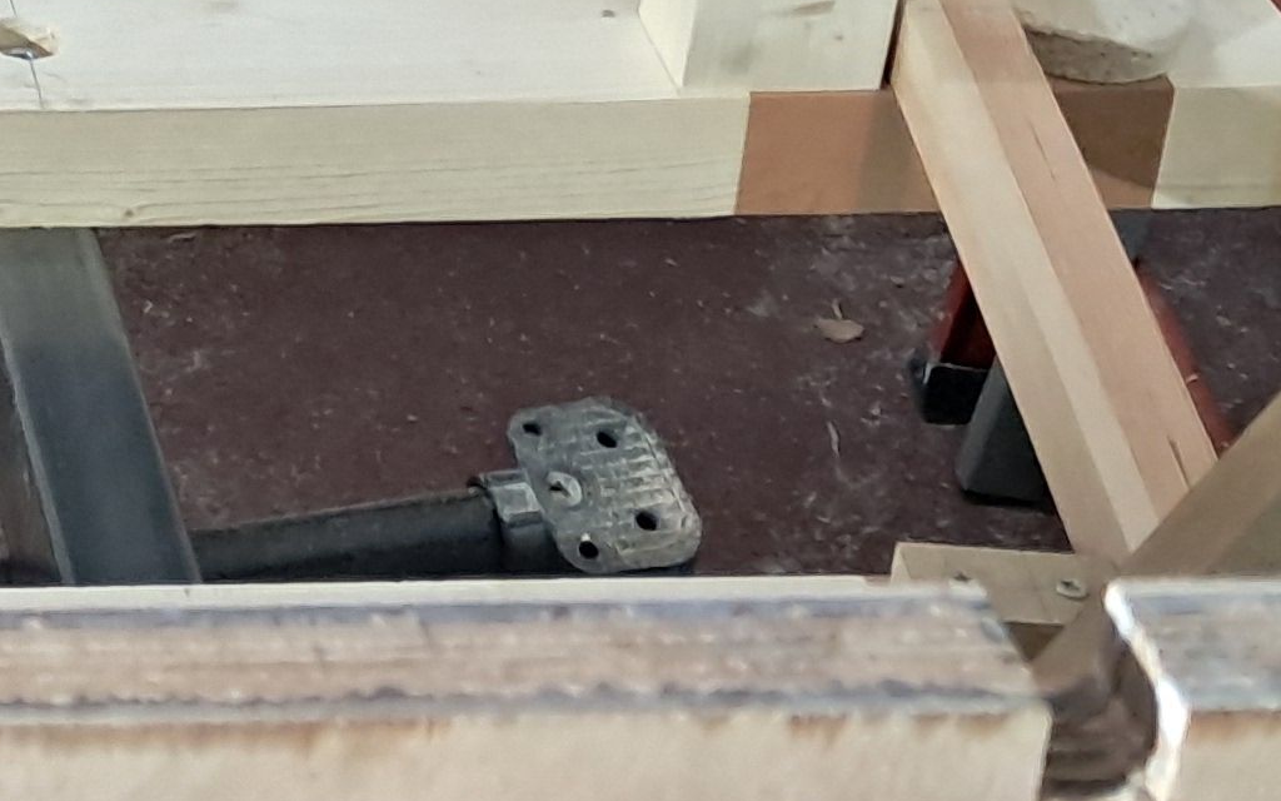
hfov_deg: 16.1
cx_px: -871
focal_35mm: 114
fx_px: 3980
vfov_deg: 10.7
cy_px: -721
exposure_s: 1/60
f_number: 1.8
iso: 640
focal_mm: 4
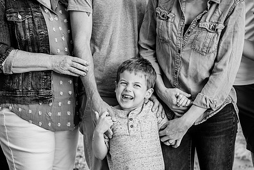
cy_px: 86
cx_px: 137
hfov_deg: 16.9
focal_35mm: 121
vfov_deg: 11.3
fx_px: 854
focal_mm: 85
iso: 500
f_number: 5.6
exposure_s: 1/320
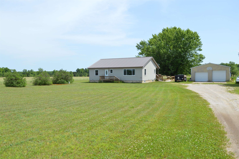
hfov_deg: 59.5
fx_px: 209
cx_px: 120
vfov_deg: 41.6
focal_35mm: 32
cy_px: 80
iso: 100
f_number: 8
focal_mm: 21
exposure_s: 1/250
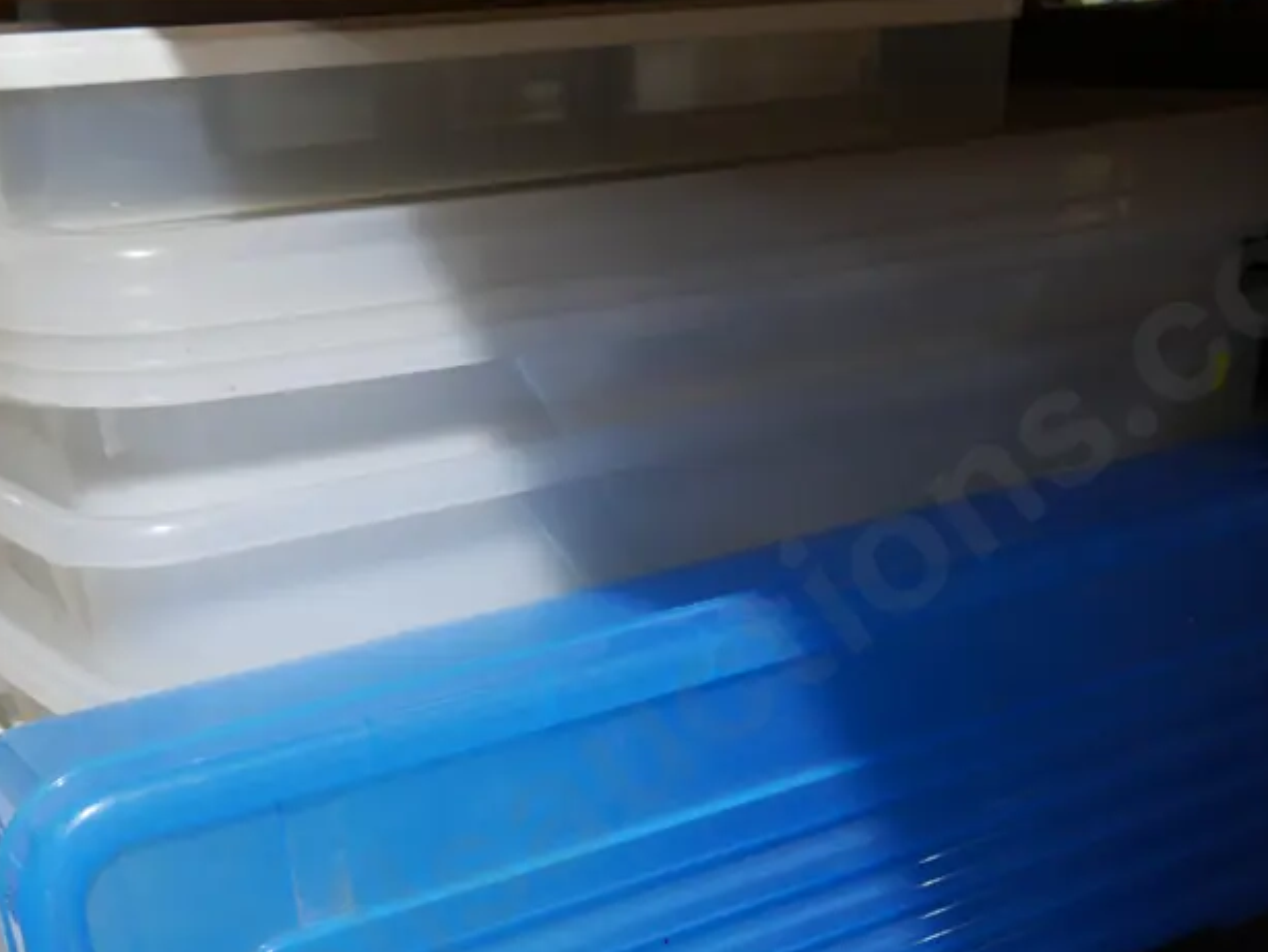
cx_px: 653
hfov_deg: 38.2
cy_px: 747
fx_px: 1832
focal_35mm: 50
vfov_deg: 28.6
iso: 800
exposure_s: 1/60
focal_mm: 15
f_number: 3.6
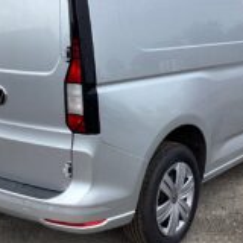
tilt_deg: -13.3
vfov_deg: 28.6
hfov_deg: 28.6
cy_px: 115
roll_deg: +0.9
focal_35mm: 60
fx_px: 477
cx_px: 106
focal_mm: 3.3
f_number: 2.4
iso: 25
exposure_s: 1/438
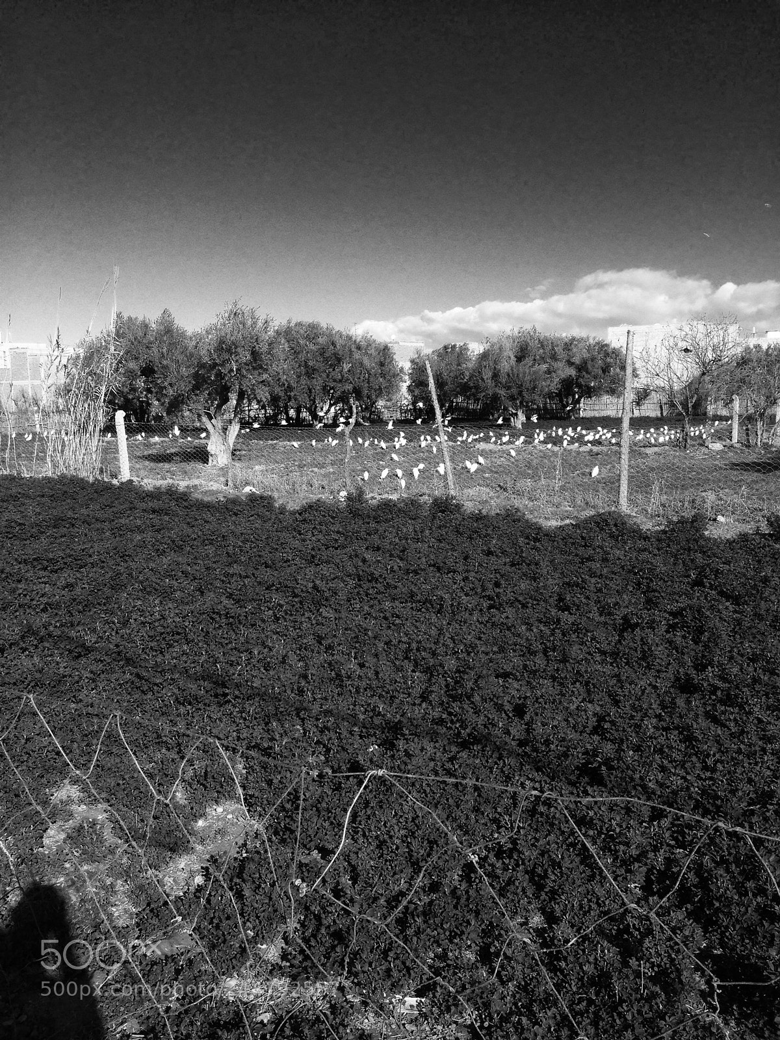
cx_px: 390
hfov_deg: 42.9
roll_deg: +1.3
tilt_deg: -5.4
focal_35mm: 33
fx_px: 991
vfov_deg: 55.4
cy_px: 520
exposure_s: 1/1595
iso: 50
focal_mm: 4.12
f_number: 2.4
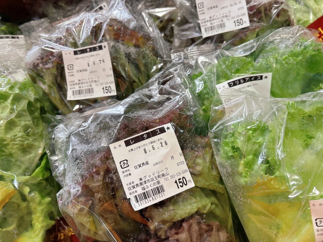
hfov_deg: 67.3
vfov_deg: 53.1
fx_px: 243
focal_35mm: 26
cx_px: 162
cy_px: 121
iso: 100
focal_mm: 5.96
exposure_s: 1/60
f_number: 1.6
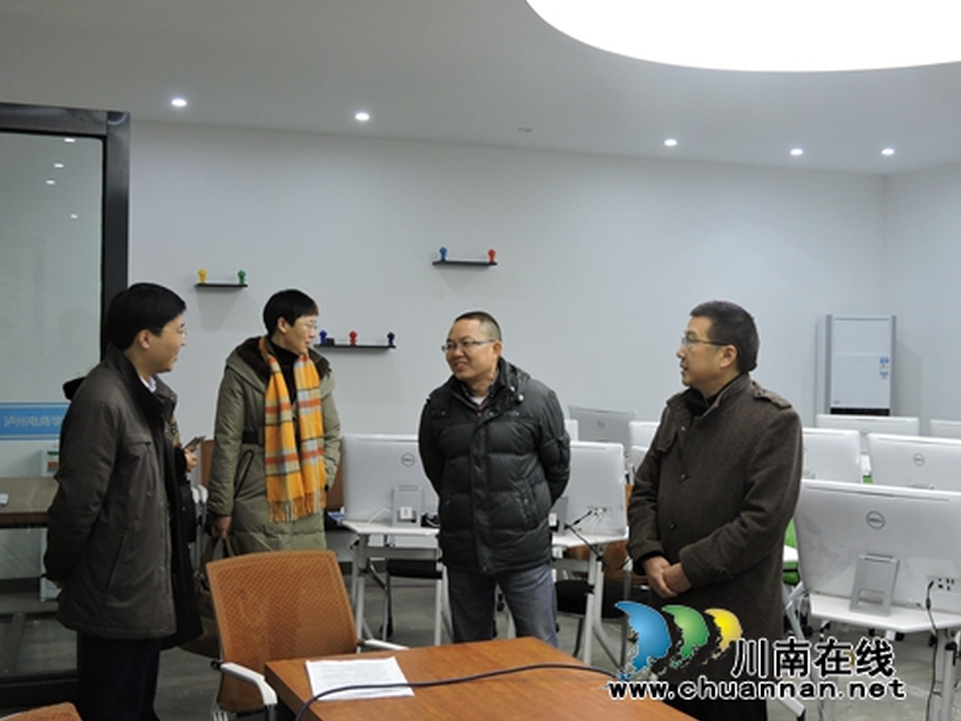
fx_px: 1277
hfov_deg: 41.2
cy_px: 362
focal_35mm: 46
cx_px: 485
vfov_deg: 31.5
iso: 400
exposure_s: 1/25
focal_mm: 8.1
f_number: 4
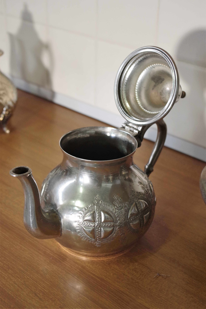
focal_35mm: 52
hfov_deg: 26.0
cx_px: 103
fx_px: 446
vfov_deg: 38.2
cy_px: 154
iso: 1600
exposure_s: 1/80
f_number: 4.5
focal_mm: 35
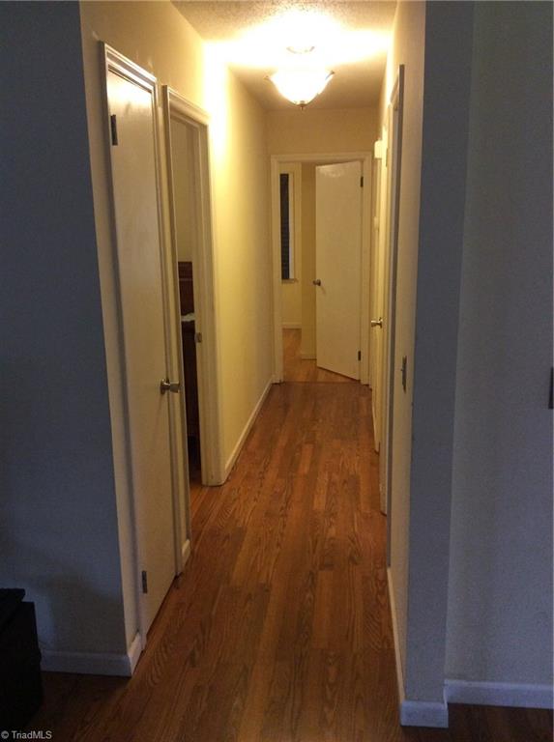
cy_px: 371
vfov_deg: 56.9
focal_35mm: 32
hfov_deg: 44.0
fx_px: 685
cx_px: 277
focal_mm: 3.3
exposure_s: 1/24
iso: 160
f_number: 2.4
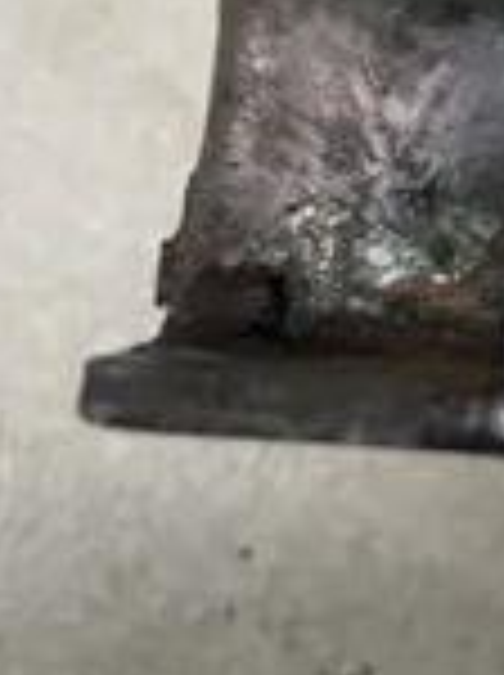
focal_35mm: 111
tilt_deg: -83.0
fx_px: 2161
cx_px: 814
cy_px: -94
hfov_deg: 12.5
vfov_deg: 17.1
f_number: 1.6
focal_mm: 4.2
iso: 125
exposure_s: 1/50
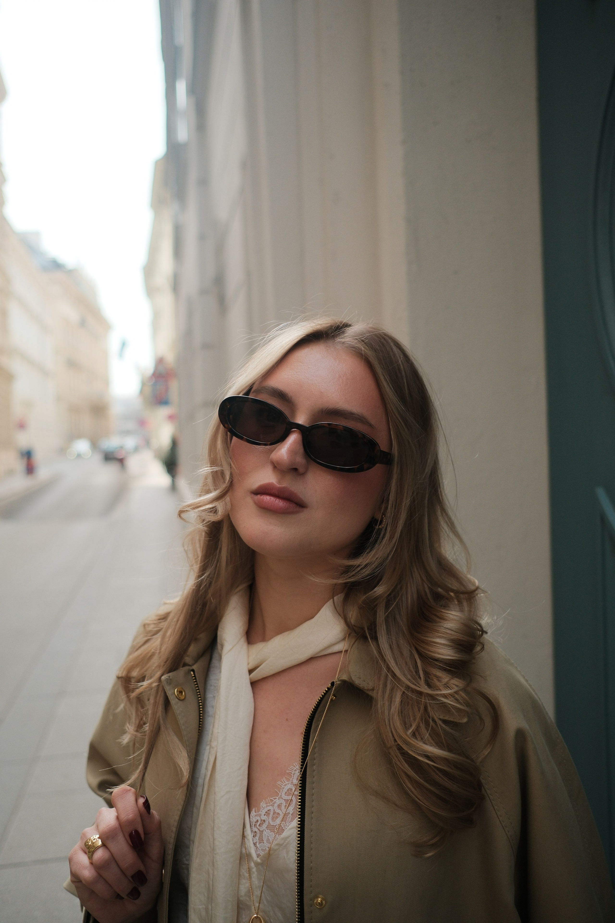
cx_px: 308
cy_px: 462
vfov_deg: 54.4
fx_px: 897
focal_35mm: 35
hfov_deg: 37.9
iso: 640
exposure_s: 1/640
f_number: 2.8
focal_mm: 23
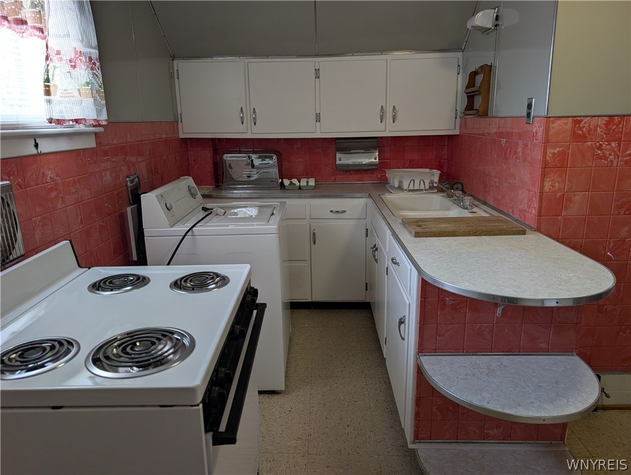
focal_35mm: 24
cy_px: 238
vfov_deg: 56.9
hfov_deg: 71.5
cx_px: 316
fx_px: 438
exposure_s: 1/120
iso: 100
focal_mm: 6.9
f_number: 1.68
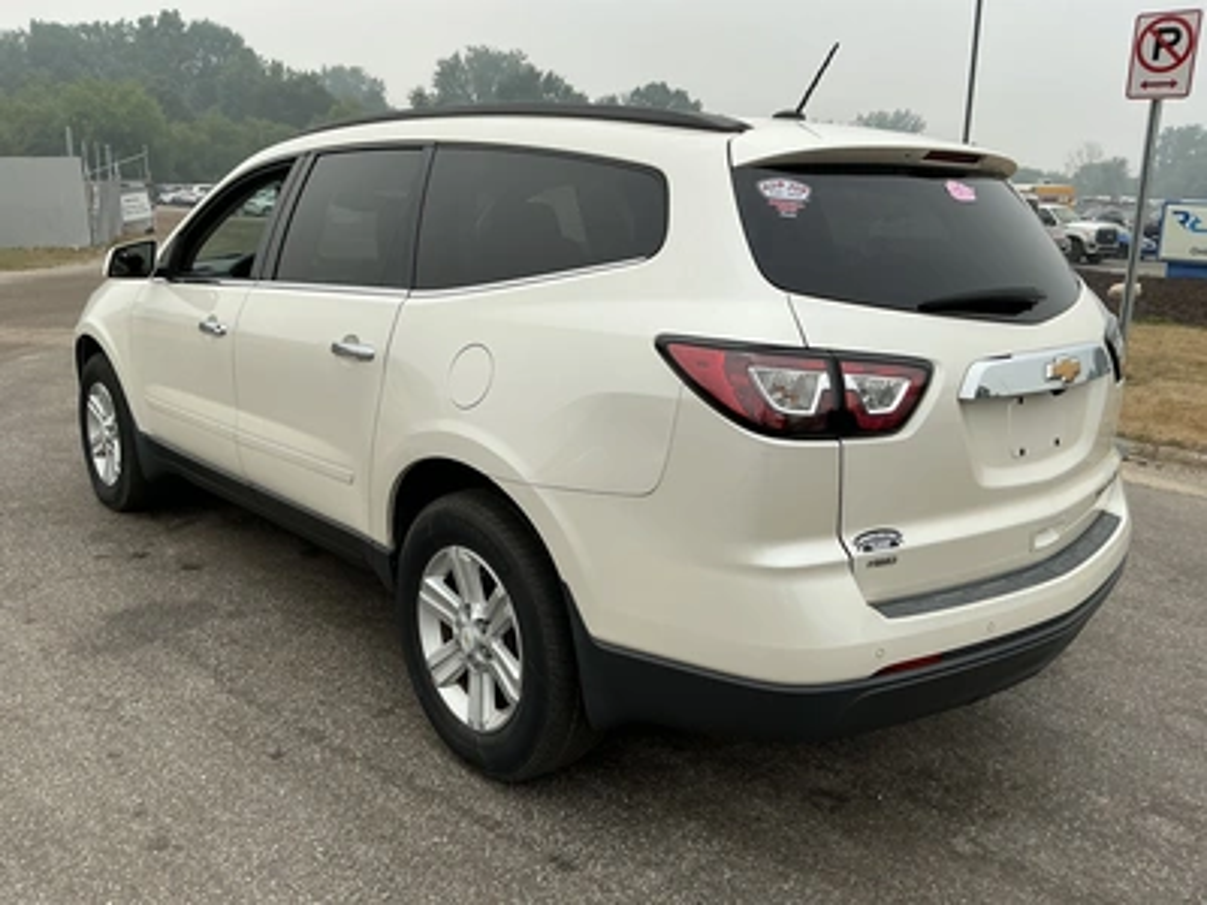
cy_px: 452
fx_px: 976
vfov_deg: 49.7
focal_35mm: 28
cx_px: 604
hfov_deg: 63.4
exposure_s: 1/1786
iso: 25
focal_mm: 3
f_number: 1.8
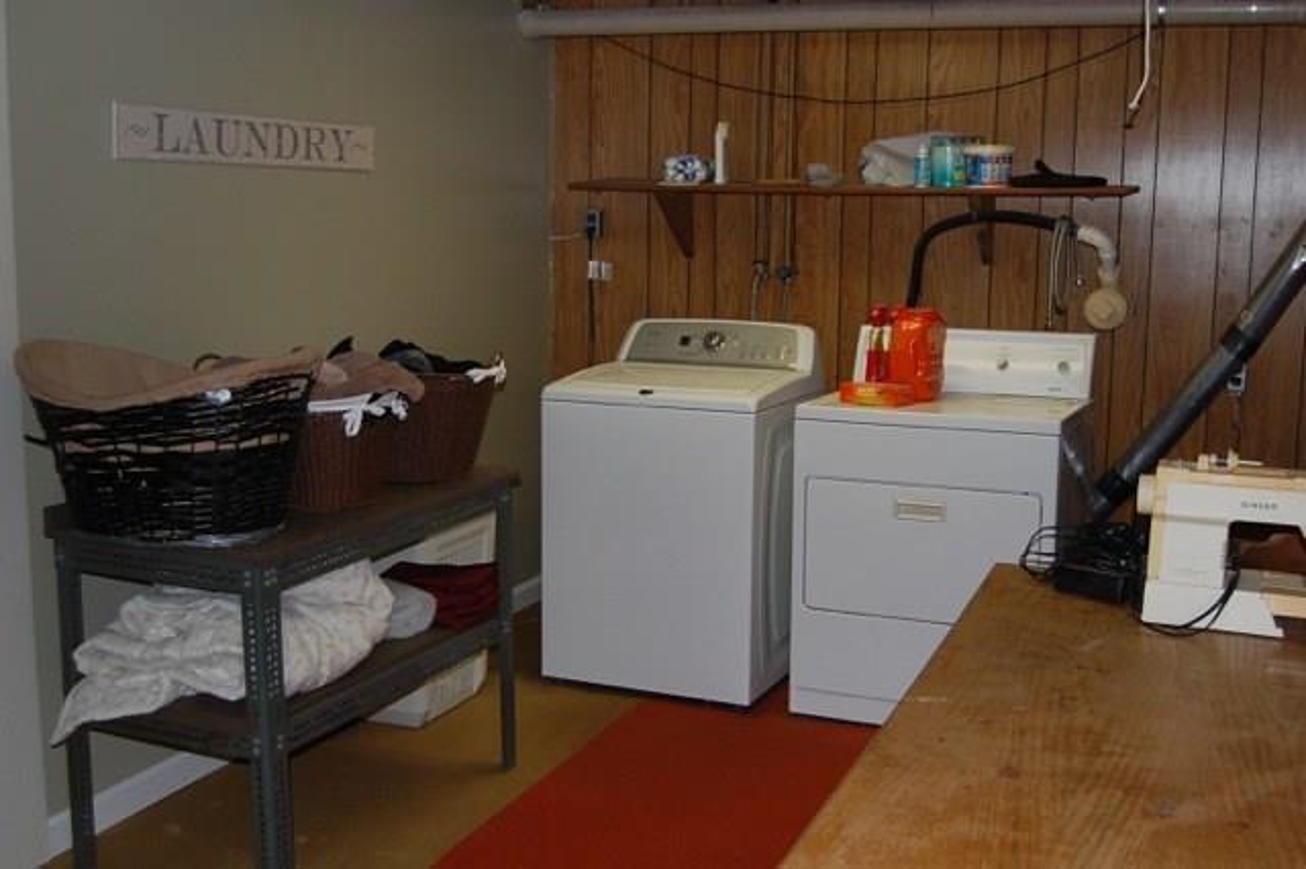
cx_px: 653
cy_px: 434
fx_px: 1414
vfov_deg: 34.2
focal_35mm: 39
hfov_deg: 49.6
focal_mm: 26
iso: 400
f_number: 4.2
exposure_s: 1/60
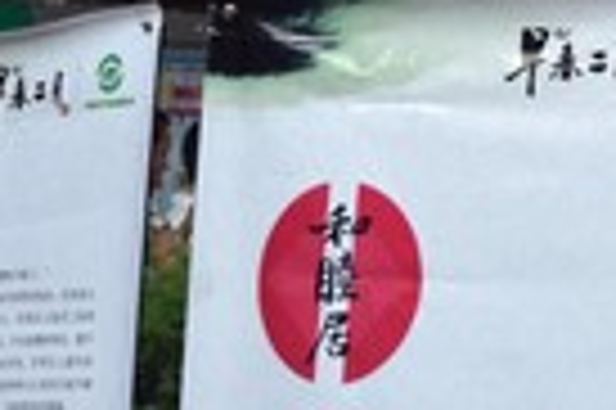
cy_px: 579
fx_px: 3278
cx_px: 391
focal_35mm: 192
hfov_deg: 10.7
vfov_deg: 7.1
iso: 200
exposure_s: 1/250
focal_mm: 35
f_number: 8
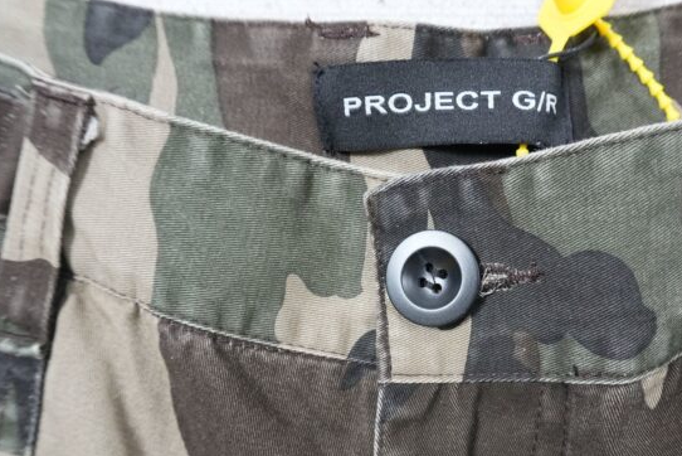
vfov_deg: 42.0
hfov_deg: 59.5
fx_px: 588
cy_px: 290
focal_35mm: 31
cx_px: 425
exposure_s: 1/100
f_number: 8
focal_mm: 16
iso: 1600
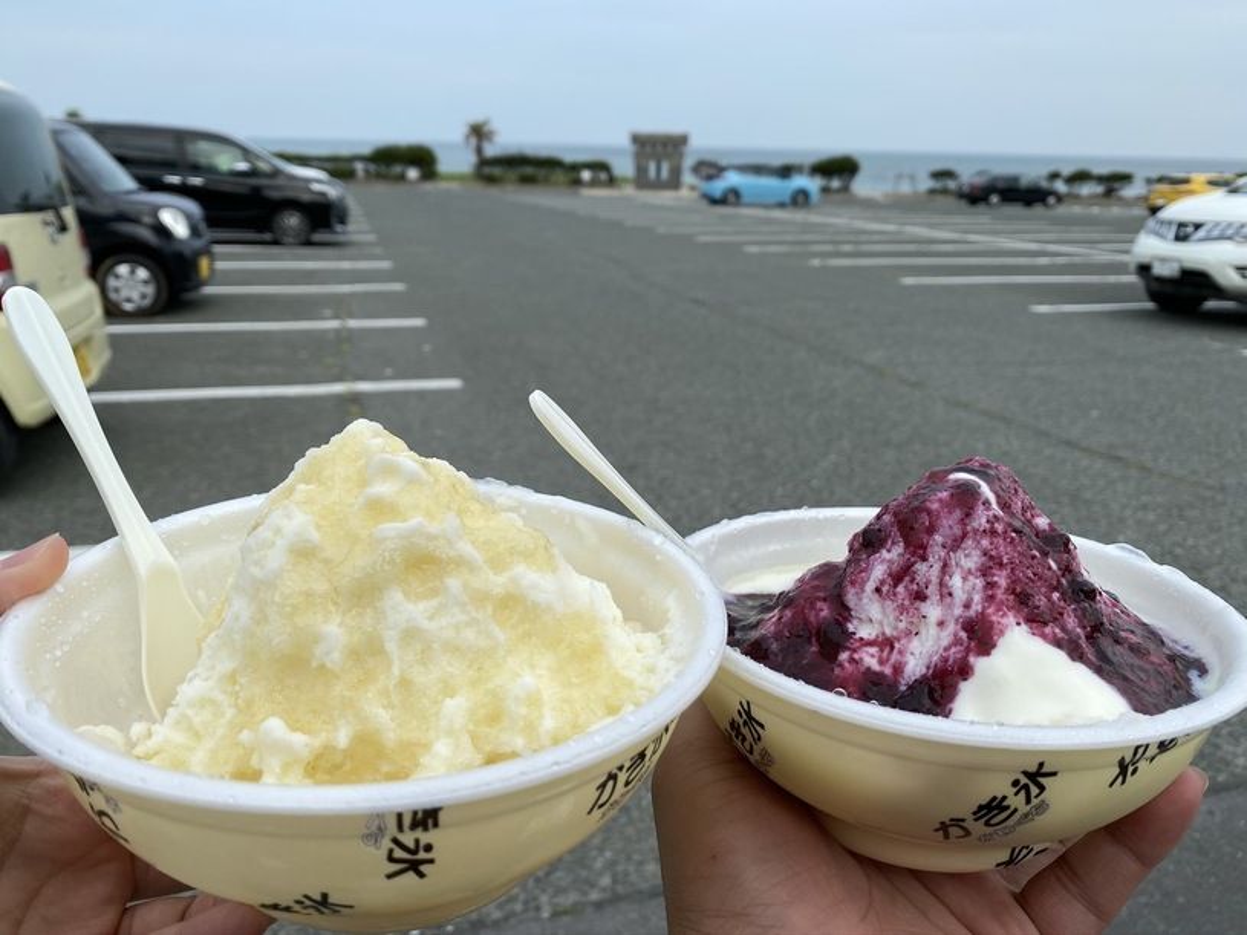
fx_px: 936
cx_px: 624
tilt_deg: -18.0
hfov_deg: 67.3
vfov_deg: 53.1
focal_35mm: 26
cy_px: 468
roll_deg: -1.5
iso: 32
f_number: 1.8
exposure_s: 1/1182
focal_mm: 4.25
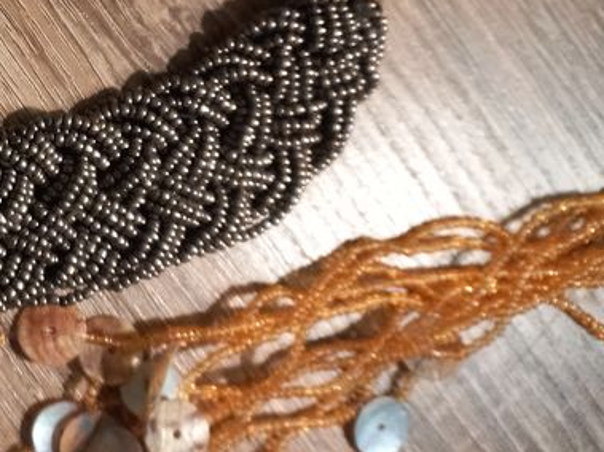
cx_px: -96
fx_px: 1151
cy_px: 57
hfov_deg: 26.5
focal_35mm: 66
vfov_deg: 21.8
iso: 320
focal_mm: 4.6
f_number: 1.8
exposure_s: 1/25
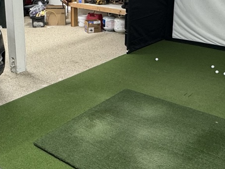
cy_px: 61
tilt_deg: -18.5
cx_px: 88
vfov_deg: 29.5
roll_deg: -0.3
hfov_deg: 38.7
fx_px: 319
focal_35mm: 49
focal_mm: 2.22
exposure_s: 1/60
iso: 250
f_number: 2.2
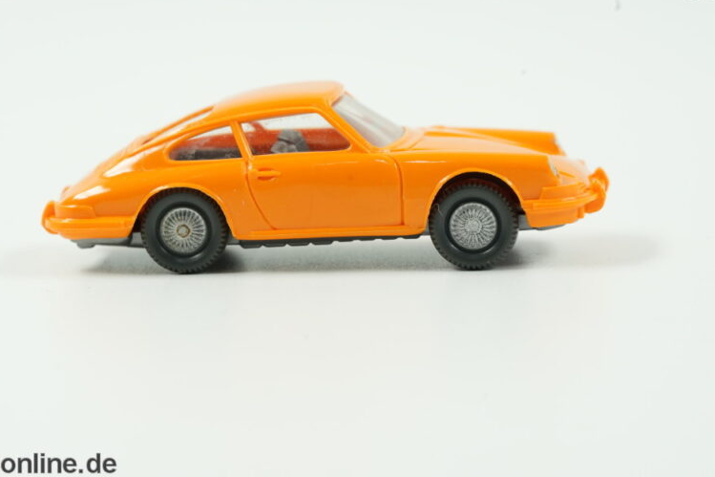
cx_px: 309
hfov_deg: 16.6
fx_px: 2442
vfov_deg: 11.1
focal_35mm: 123
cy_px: 191
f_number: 10
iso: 640
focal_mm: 90
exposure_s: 1/15
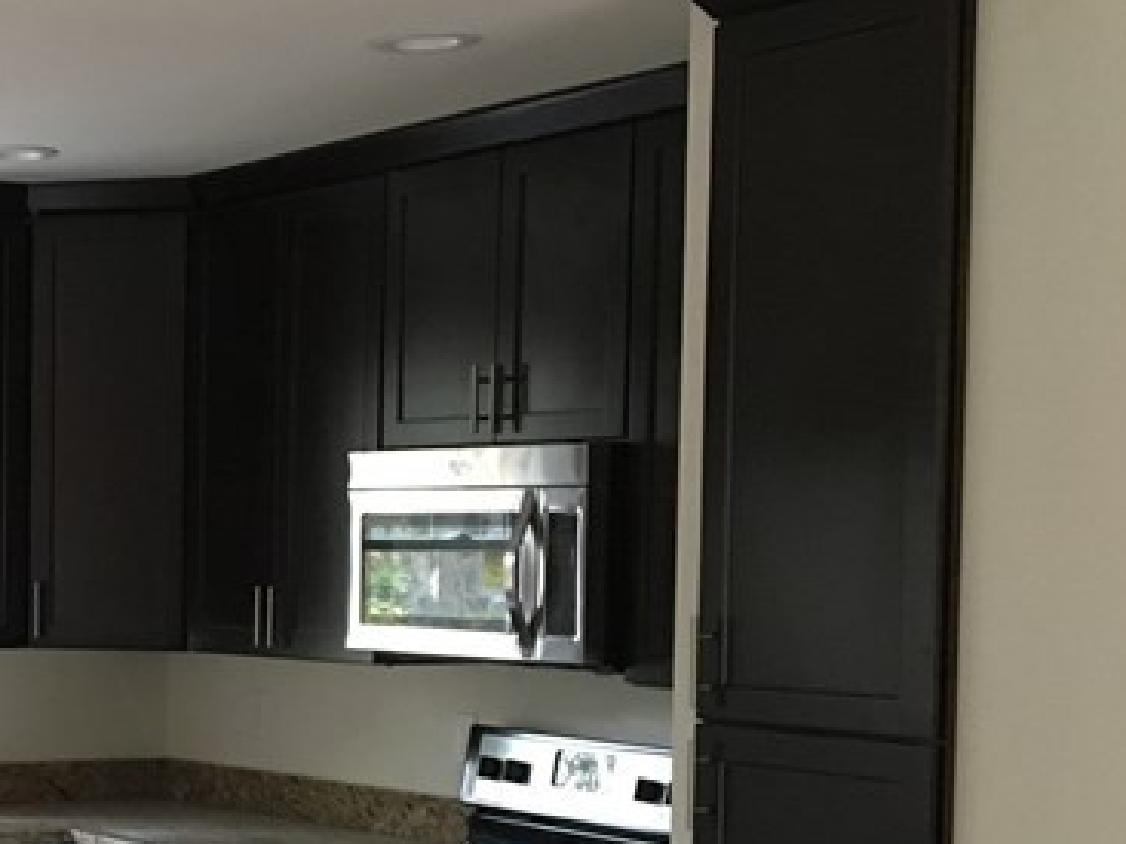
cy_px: 678
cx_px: -107
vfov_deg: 18.0
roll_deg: +0.4
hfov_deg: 22.8
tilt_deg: -2.0
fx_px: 2634
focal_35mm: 81
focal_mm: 4.15
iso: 400
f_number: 2.2
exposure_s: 1/15
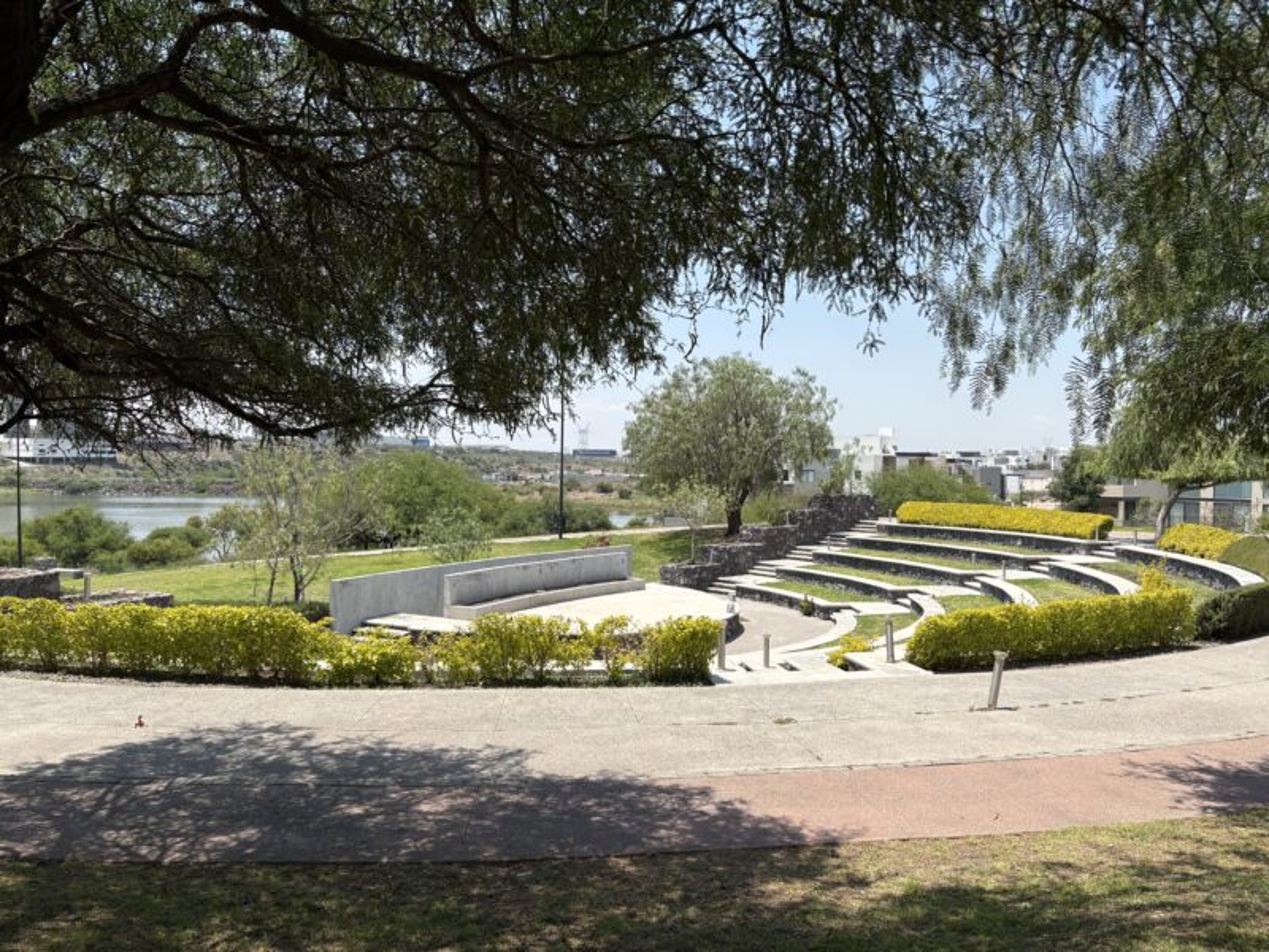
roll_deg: -0.1
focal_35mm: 26
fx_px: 953
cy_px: 476
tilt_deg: -0.6
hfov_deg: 67.3
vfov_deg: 53.1
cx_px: 634
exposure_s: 1/3125
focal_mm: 5.96
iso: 50
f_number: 1.6
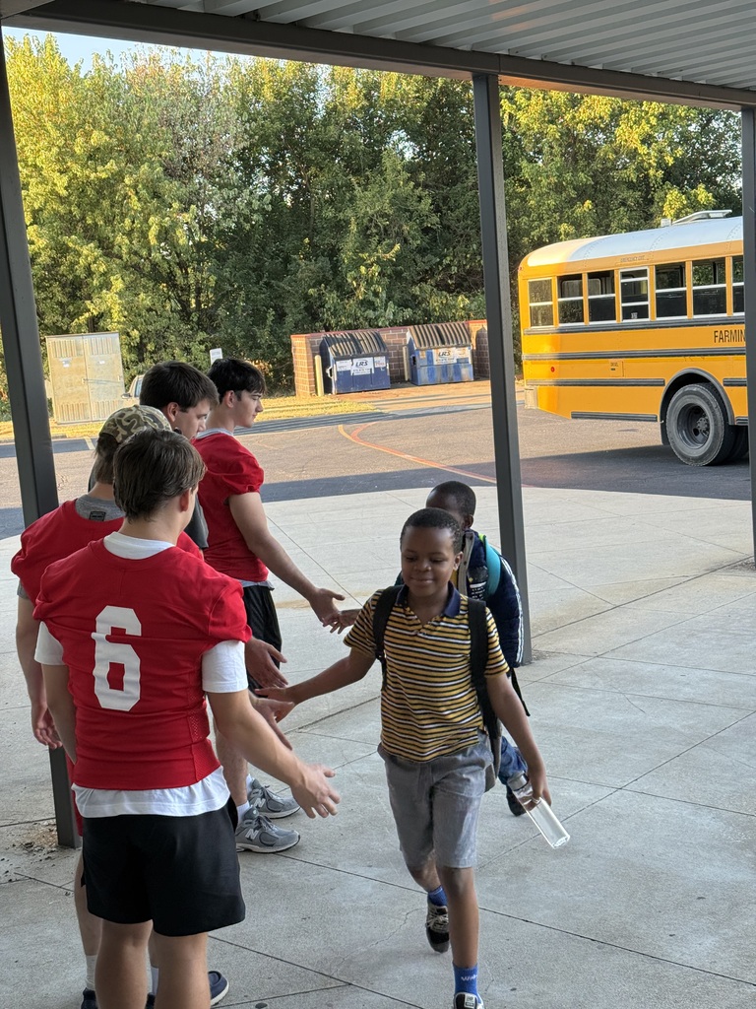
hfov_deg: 30.3
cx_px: 378
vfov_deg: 39.7
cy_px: 504
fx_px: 1398
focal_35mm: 48
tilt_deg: -8.6
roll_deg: +4.4
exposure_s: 1/249
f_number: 1.78
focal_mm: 6.76
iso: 80
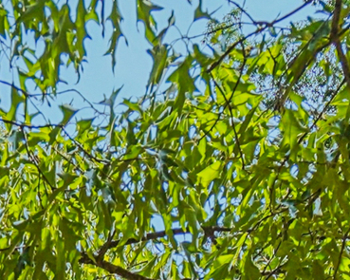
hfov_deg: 15.2
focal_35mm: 122
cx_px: -84
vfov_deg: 10.1
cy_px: 787
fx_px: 1263
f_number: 5
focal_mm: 16
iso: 50
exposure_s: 1/320
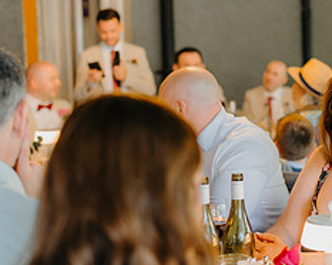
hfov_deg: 22.5
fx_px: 825
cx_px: 261
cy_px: 125
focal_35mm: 84
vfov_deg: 18.3
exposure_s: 1/200
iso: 800
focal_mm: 35
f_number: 1.6
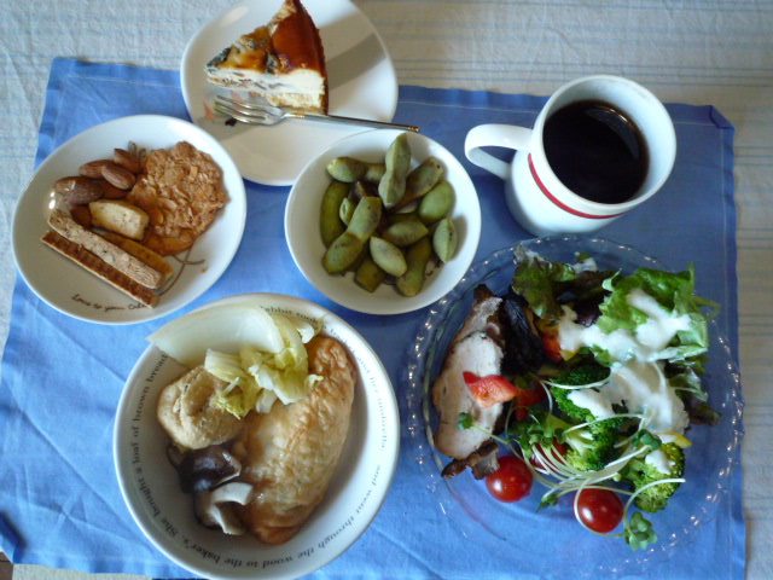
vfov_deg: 54.9
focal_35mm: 25
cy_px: 290
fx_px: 558
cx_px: 386
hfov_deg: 69.4
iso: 320
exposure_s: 1/30
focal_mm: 4.4
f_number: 2.8
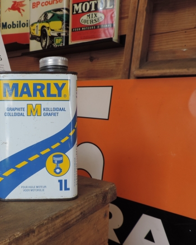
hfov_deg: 43.3
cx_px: 34
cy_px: 123
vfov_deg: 55.7
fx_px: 232
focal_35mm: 32
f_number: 3
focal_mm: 4.3
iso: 100
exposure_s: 1/30
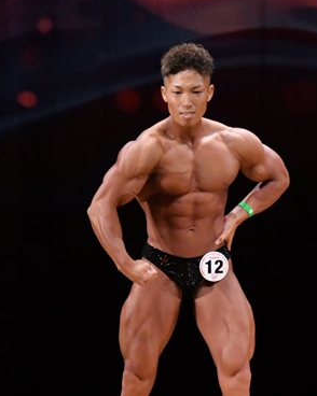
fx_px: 5916
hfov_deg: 3.1
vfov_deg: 3.8
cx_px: 139
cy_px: 249
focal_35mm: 504
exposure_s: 1/400
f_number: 5.6
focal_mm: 170
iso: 4000
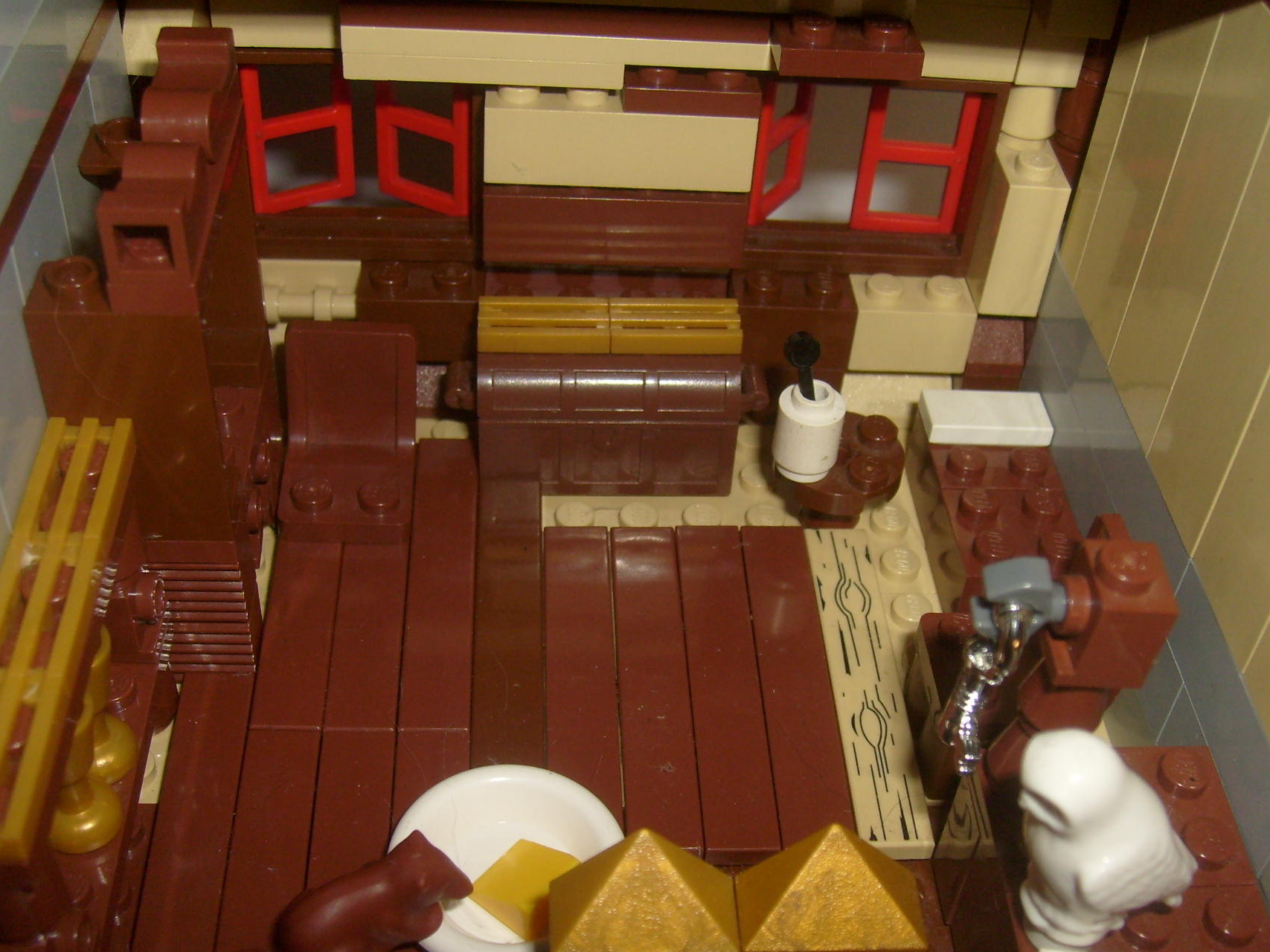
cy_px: 549
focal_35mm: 42
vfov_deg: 34.3
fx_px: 1541
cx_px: 620
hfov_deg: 44.8
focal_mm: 5.8
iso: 100
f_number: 2.8
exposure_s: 1/30
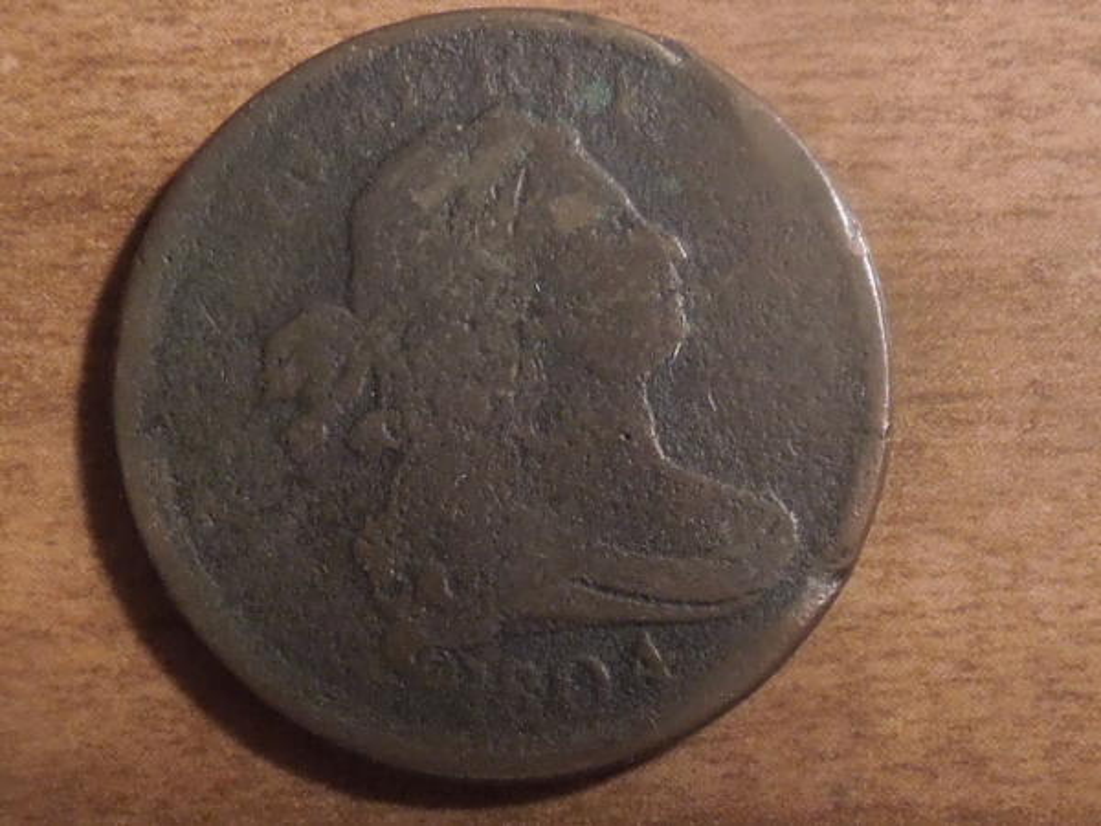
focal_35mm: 25
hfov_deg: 69.4
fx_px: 795
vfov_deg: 54.9
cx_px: 550
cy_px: 413
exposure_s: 1/25
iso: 400
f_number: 3.3
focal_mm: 4.5
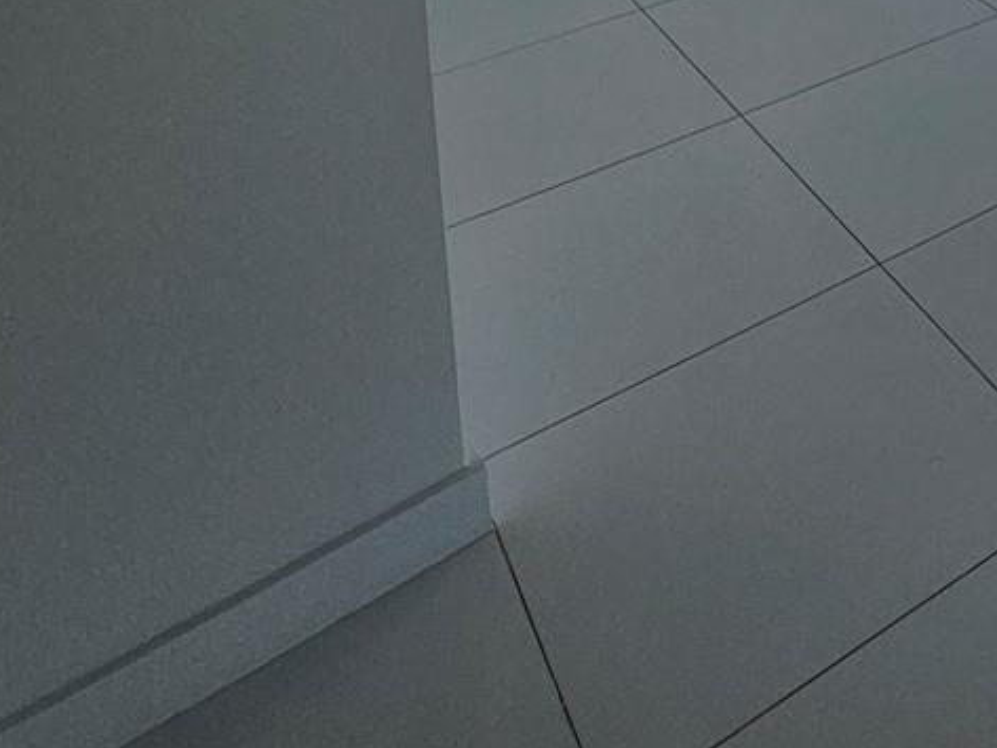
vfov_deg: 23.3
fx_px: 1268
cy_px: -480
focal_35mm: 44
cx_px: 1250
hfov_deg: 33.3
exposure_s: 1/276
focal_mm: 1.74
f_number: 2.2
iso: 40
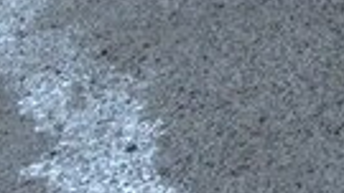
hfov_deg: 10.7
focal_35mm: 176
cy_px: -301
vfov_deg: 6.5
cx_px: 792
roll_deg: +0.2
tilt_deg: -18.1
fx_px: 1606
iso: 50
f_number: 2.4
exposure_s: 1/226
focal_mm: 4.12
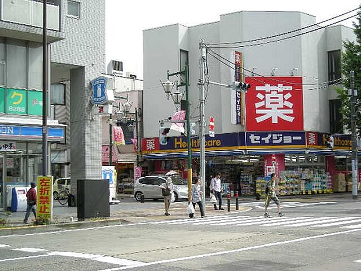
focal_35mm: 61
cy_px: 136
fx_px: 636
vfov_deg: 24.0
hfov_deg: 31.7
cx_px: 180
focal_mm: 9.9
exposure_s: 1/280
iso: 50
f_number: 3.5
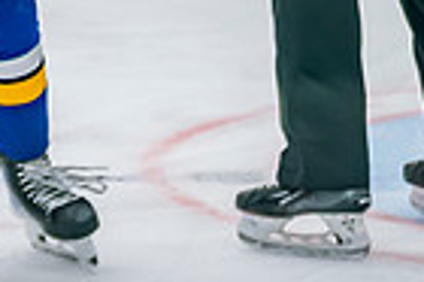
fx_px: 4270
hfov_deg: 5.7
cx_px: -64
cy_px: -265
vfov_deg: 3.7
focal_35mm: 363
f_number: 2.8
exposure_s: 1/640
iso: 2500
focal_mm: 85
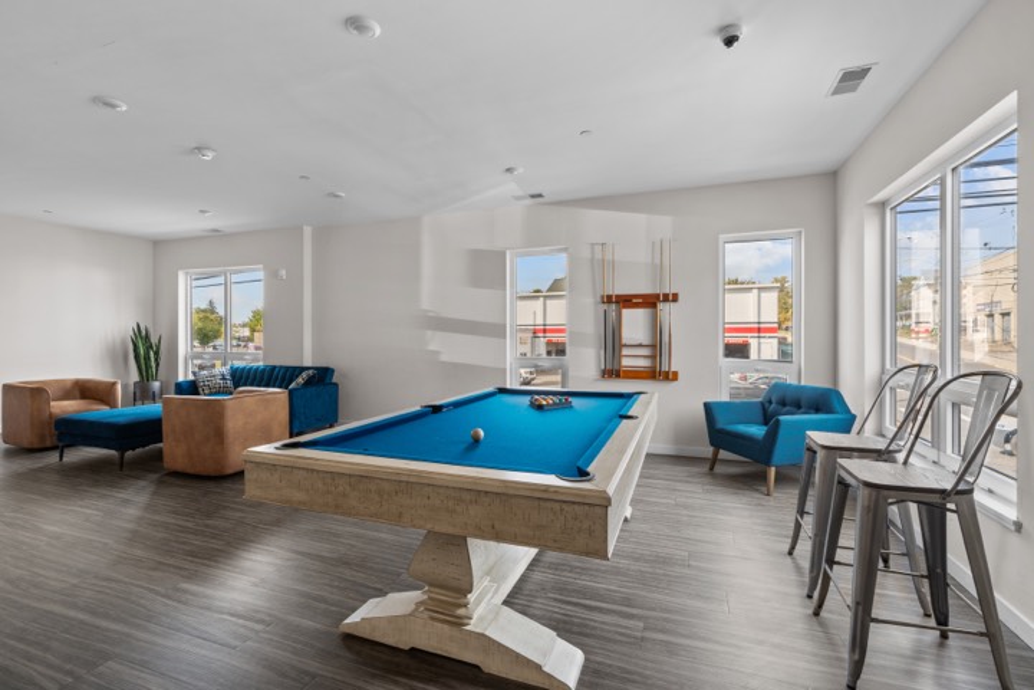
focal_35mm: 16
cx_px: 517
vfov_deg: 73.7
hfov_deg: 96.7
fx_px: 460
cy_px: 345
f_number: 8
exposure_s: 1/3
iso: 400
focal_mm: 16
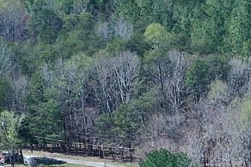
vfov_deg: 6.9
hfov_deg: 11.0
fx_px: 1261
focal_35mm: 181
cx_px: 360
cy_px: 486
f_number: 8
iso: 100
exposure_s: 1/200
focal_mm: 10.26
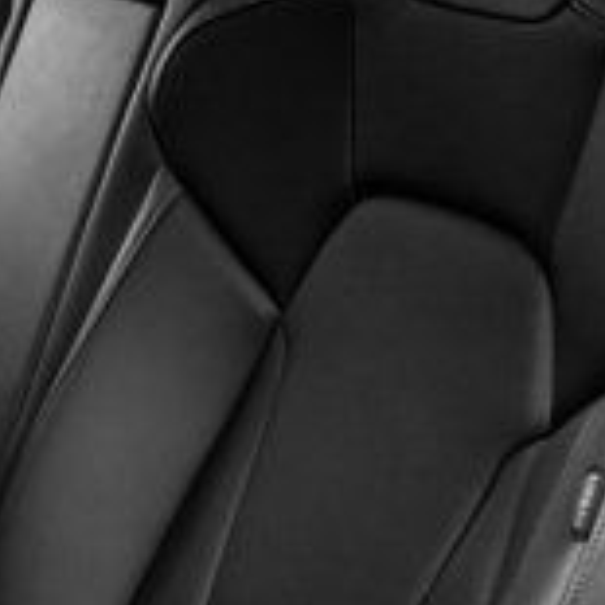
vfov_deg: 19.0
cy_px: 412
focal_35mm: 91
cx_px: -31
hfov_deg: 18.5
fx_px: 1799
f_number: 3.5
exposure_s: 1/160
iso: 1000
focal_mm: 26
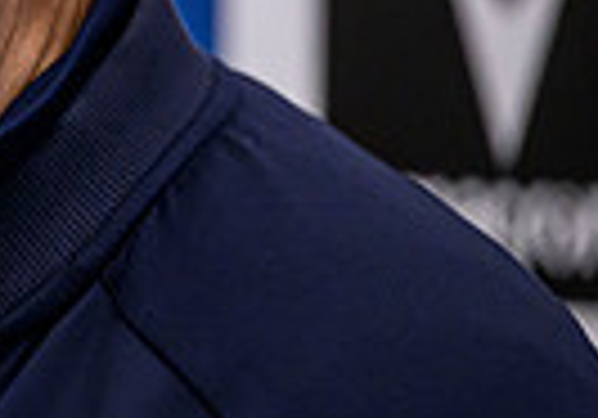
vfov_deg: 1.8
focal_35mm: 768
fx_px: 12951
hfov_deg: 2.6
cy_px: -36
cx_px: -837
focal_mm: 160
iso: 3200
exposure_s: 1/500
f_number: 2.8
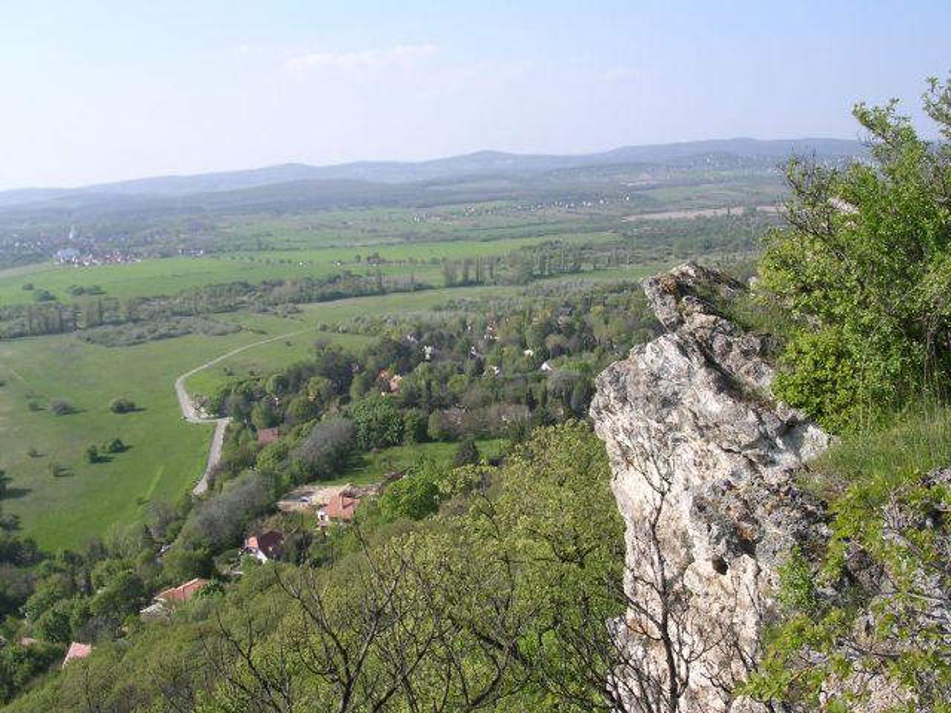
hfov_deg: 49.0
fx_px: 1044
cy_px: 356
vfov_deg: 37.7
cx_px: 476
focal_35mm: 38
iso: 100
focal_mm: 5.8
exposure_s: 1/195
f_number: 5.6
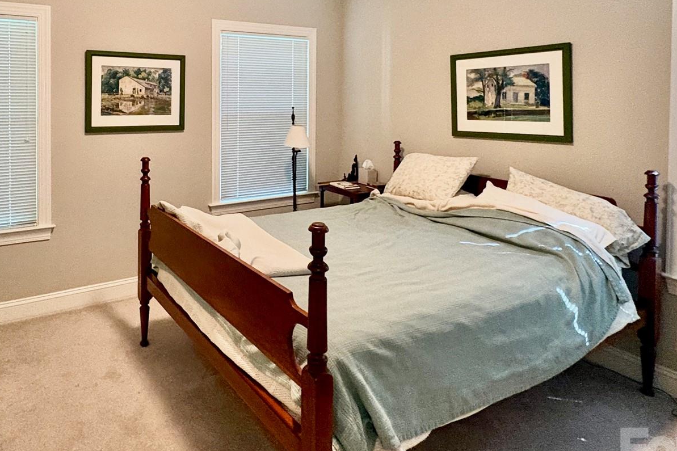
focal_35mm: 25
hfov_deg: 69.3
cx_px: 220
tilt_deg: -1.2
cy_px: 103
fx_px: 470
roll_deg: +0.2
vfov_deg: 48.9
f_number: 2.2
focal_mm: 2.22
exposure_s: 1/60
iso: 640
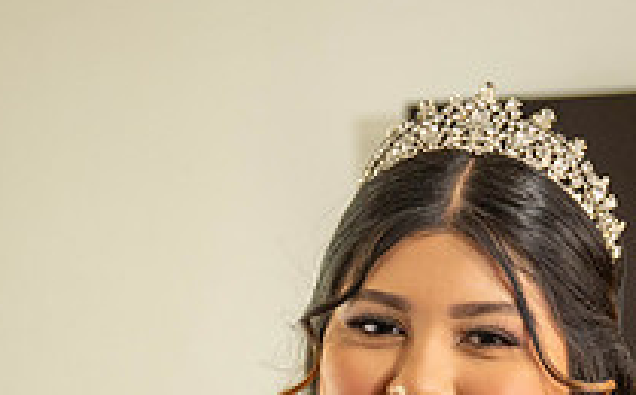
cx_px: 569
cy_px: 527
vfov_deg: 9.4
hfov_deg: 15.2
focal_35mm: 136
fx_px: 2354
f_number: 2.8
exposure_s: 1/200
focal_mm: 48
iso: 640
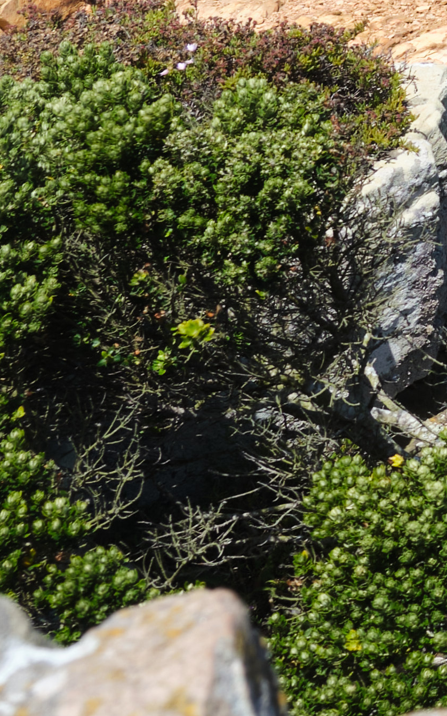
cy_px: -242
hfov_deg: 7.5
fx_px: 2866
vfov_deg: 13.6
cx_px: 1454
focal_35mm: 147
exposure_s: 1/250
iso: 160
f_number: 8
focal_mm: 20.5
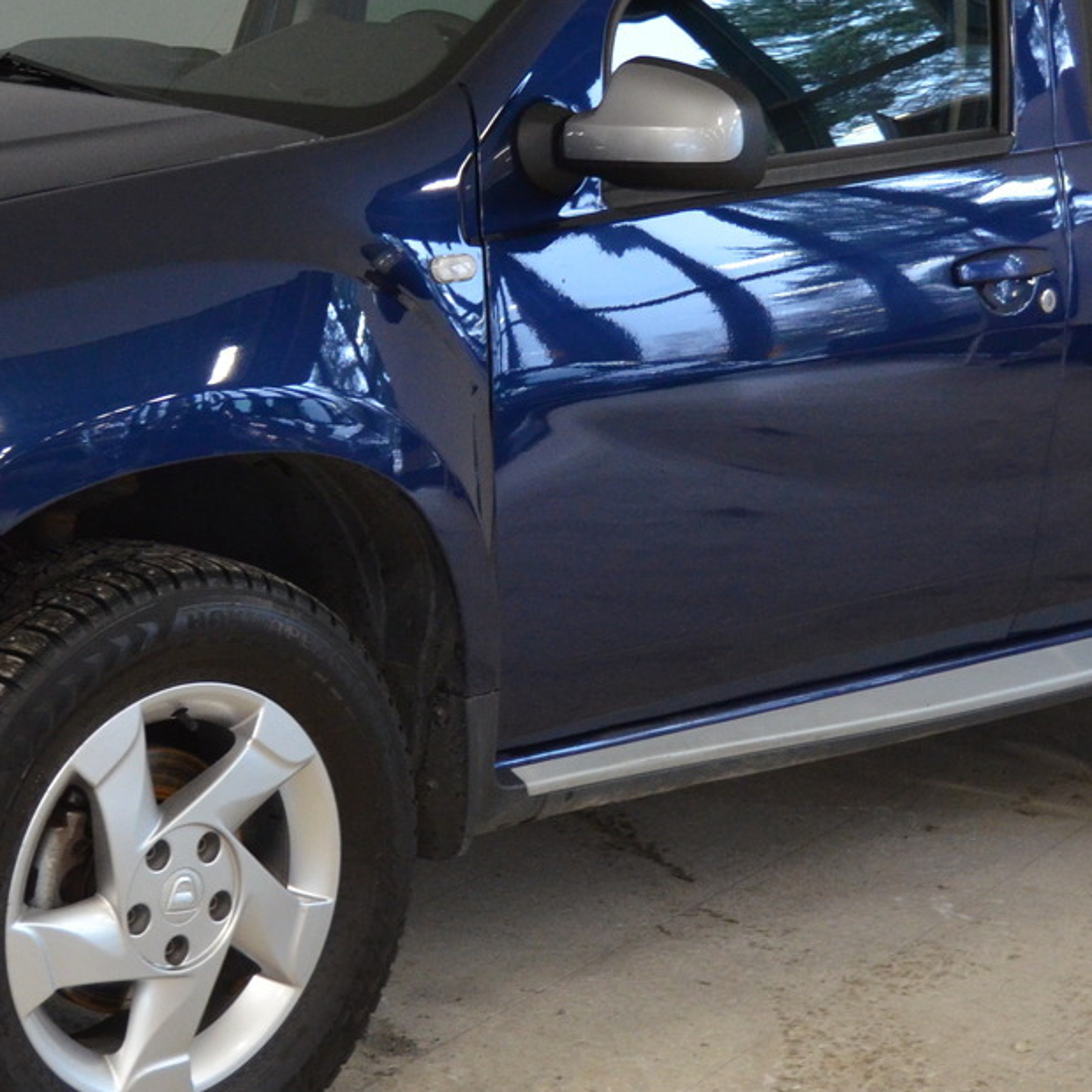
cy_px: 312
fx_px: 3105
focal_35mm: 87
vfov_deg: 19.8
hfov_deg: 19.8
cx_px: 302
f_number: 4
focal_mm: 26
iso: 1600
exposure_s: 1/40
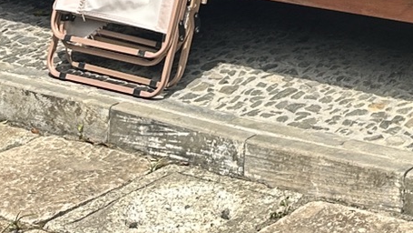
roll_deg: -2.4
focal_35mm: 115
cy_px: -486
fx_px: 1259
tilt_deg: +7.3
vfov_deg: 8.6
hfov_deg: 17.3
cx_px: 560
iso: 80
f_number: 1.78
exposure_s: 1/1517
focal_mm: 6.86
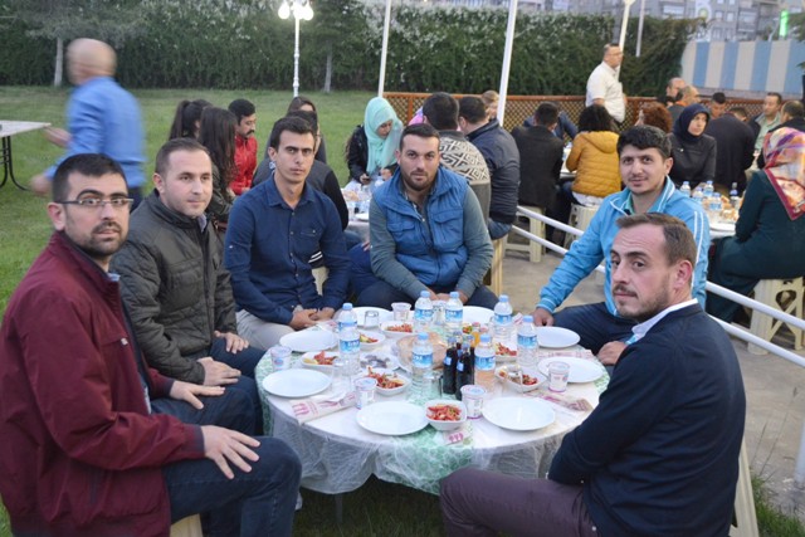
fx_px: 805
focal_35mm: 36
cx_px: 402
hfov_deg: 53.1
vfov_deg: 36.9
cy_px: 268
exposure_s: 1/15
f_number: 4
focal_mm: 24
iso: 1000
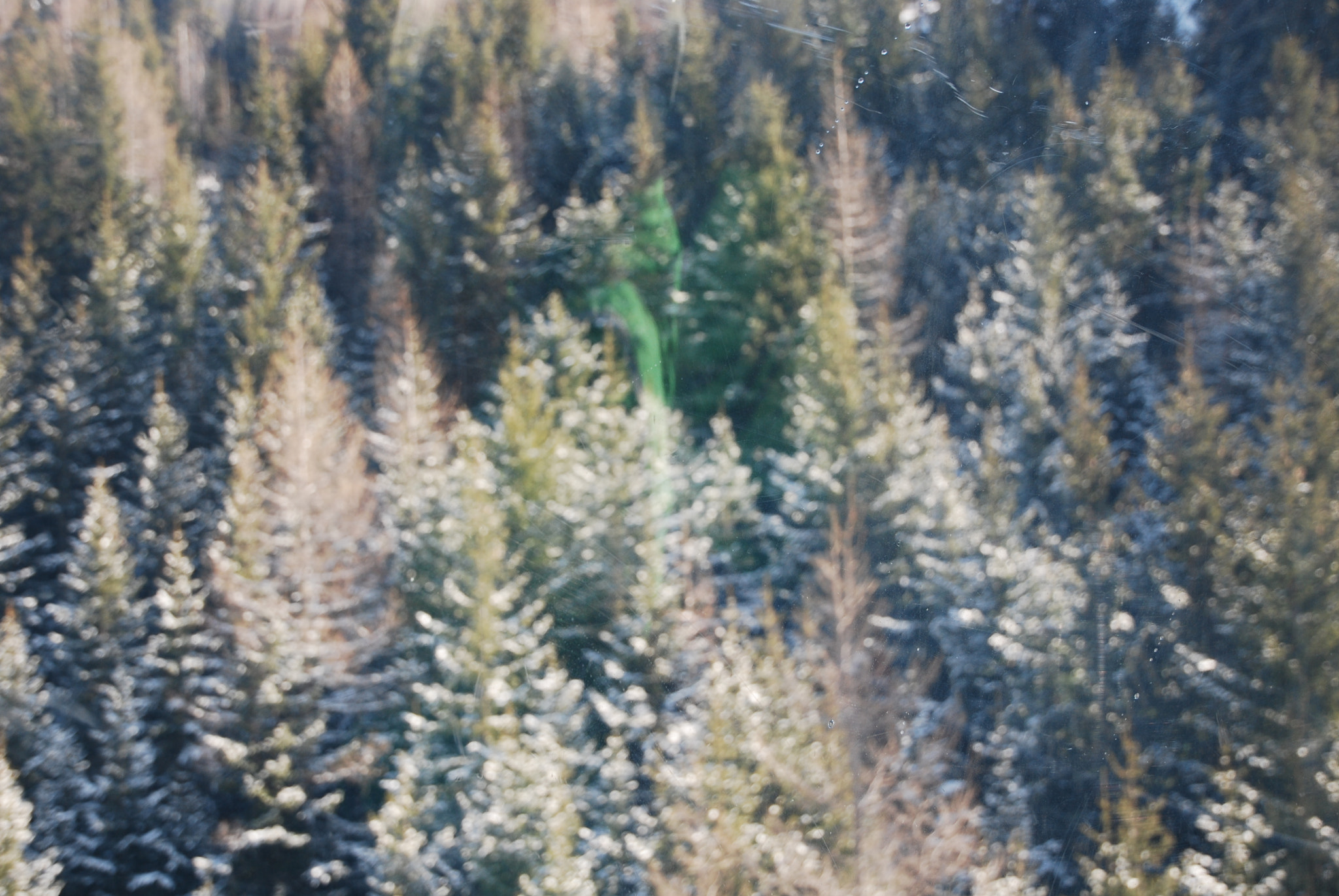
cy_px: 448
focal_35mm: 42
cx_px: 670
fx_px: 1564
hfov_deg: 46.3
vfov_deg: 32.0
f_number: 5
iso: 200
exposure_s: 1/100
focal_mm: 28
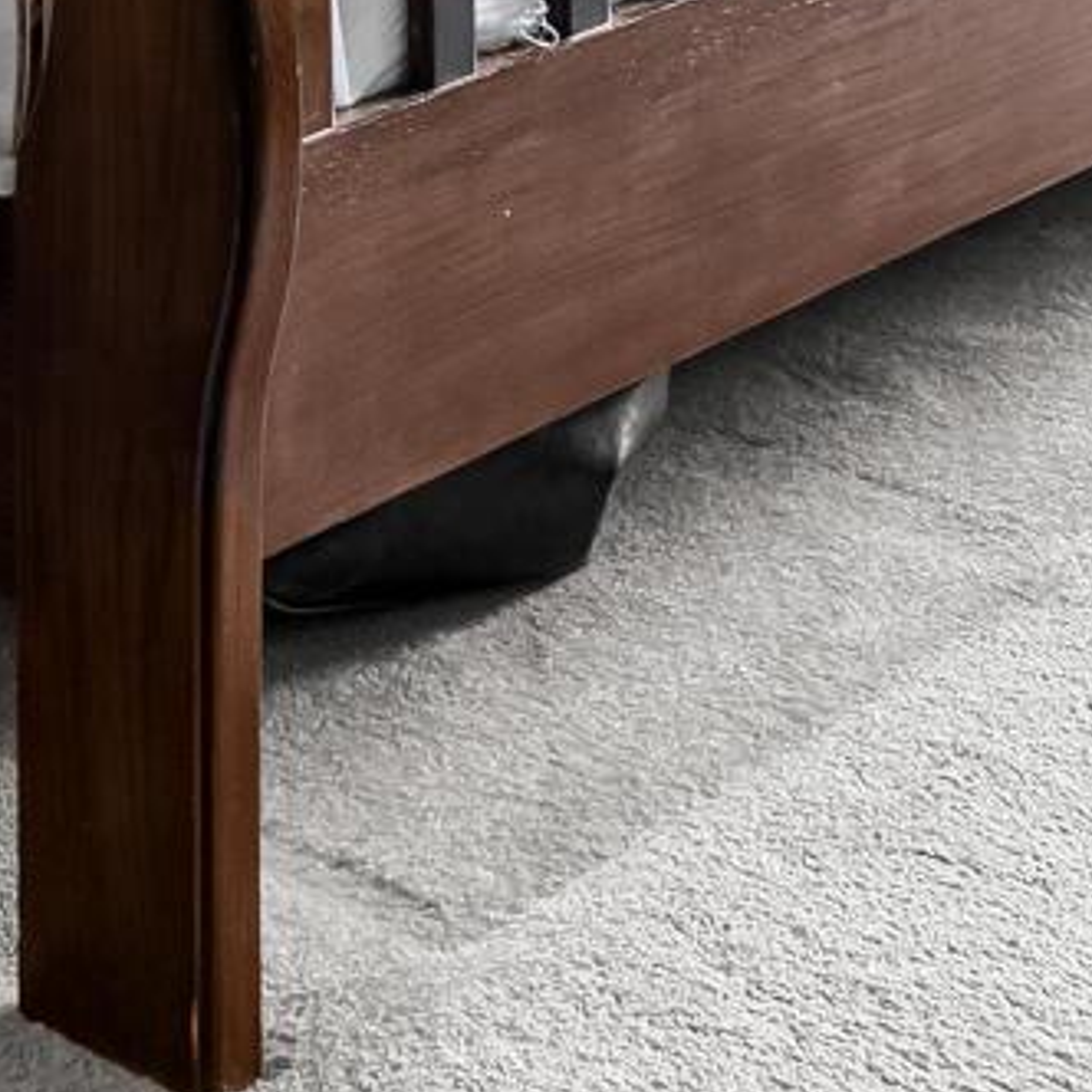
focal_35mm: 123
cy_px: -1335
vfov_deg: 12.0
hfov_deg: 13.8
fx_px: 4390
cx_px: -184
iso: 250
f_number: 8
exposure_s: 2
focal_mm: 16
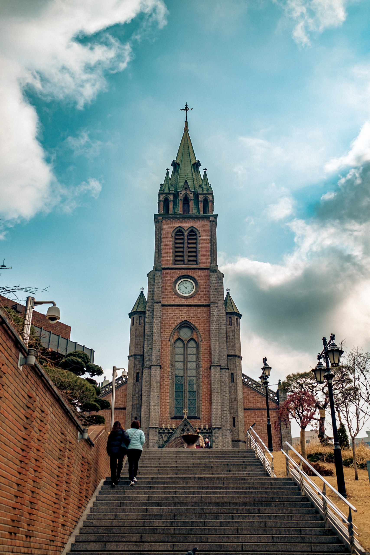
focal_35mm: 35
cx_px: 185
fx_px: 539
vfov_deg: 54.4
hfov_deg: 37.9
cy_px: 278
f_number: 5.6
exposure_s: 1/1000
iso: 200
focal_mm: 23
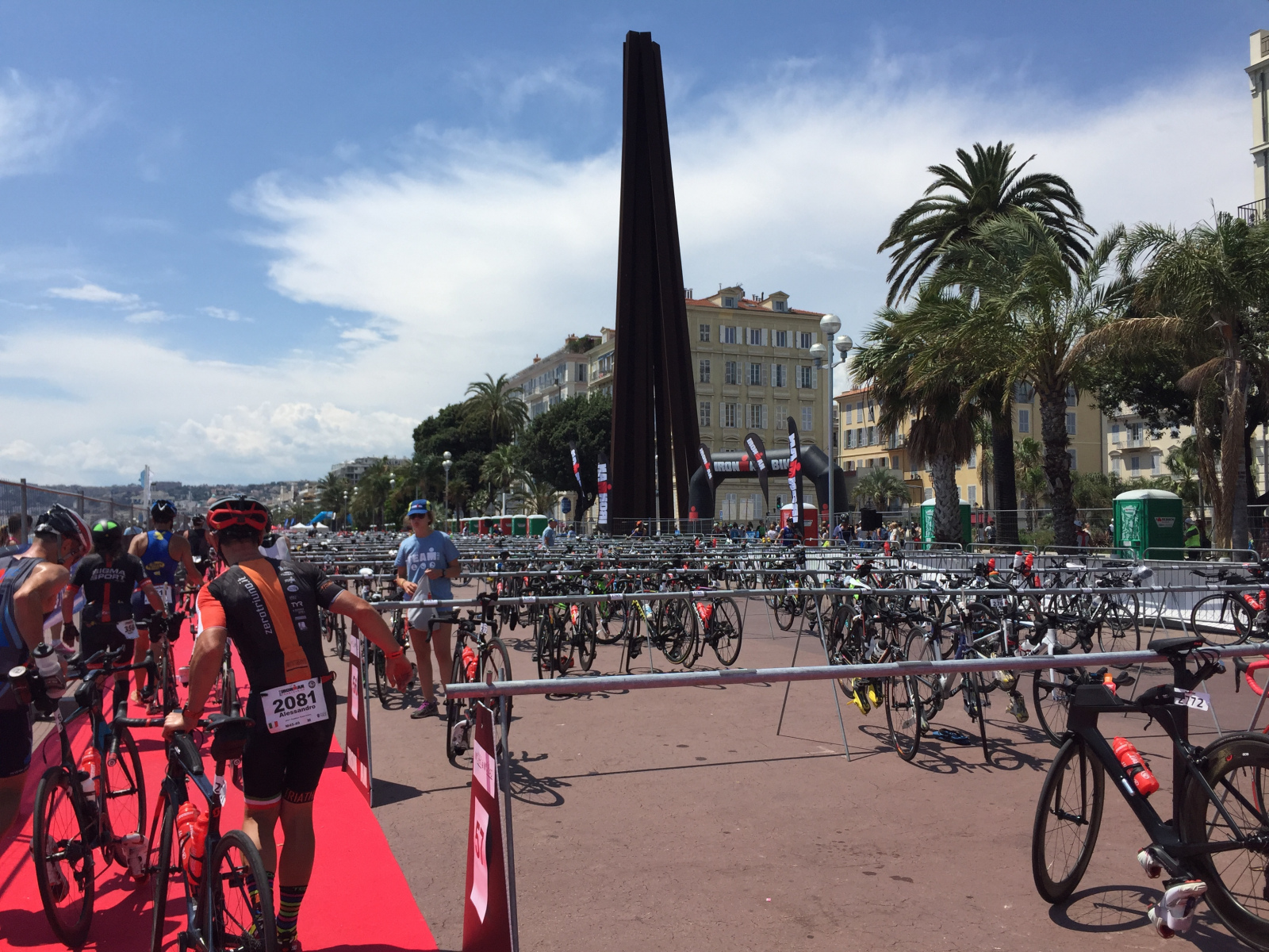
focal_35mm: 29
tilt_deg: +3.9
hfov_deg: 61.7
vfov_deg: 48.2
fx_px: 1063
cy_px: 476
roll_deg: -0.9
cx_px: 634
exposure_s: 1/3300
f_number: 2.2
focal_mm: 4.15
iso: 32
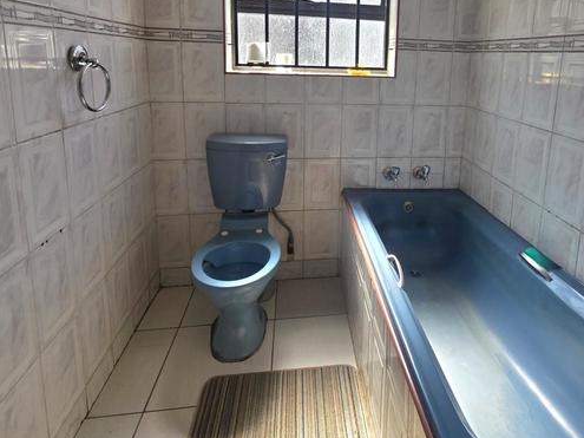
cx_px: 357
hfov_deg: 77.9
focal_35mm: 21
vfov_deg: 60.8
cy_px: 124
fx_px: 354
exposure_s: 1/101
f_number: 1.9
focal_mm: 2.2
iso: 25
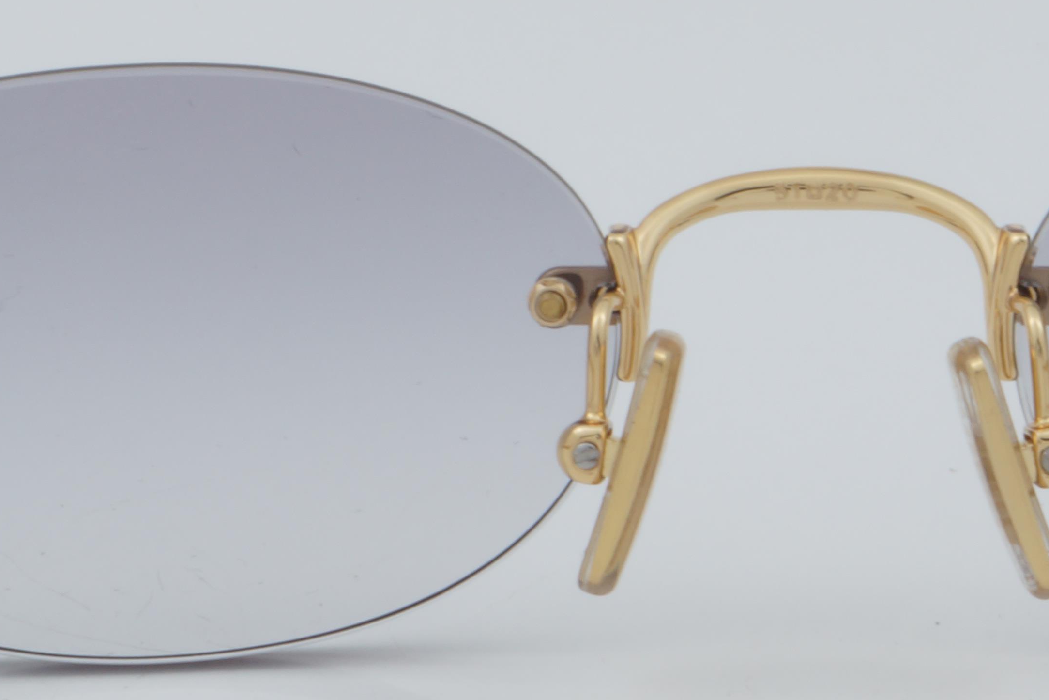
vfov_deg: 6.0
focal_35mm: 228
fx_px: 6655
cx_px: 819
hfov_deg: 9.0
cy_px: 290
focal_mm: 55
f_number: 32
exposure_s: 1/4
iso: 100
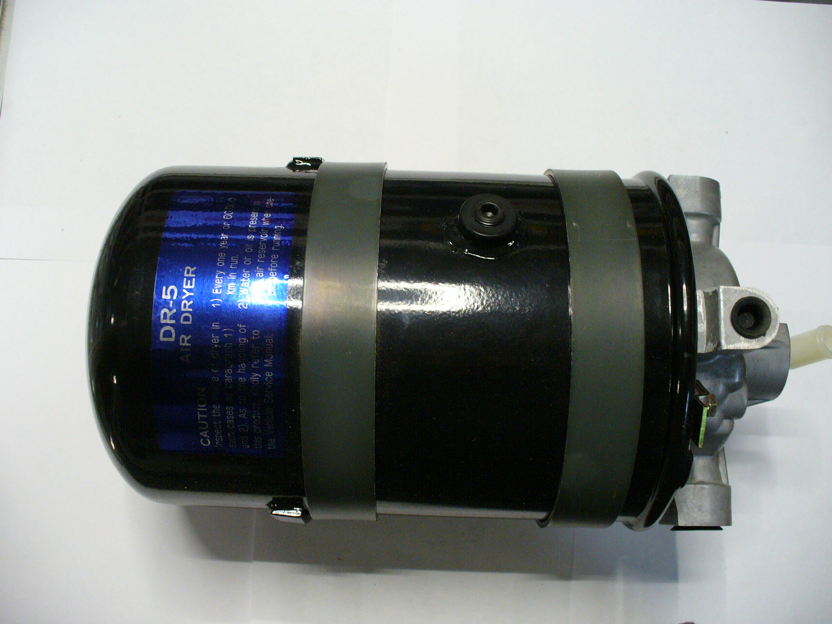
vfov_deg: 38.7
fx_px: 889
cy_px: 312
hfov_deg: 50.1
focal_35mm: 37
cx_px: 416
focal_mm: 6.1
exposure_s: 1/25
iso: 200
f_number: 2.8
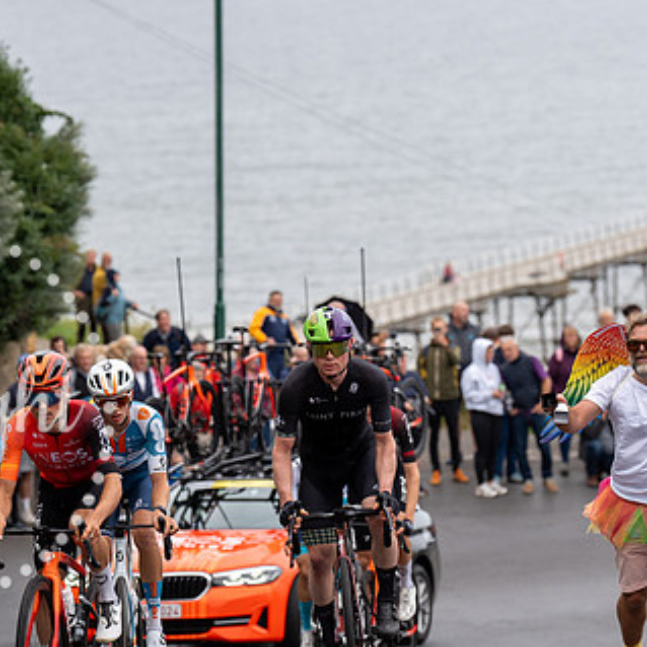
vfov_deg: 8.5
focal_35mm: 206
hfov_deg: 8.5
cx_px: 239
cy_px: 307
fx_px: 4356
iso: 320
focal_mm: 125
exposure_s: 1/1000
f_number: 3.5
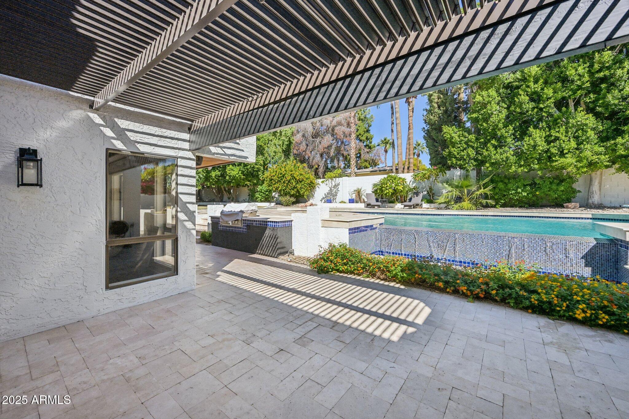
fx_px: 245
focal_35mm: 14
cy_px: 210
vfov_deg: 81.2
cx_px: 314
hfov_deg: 104.3
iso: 500
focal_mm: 14
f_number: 8
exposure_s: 1/1600
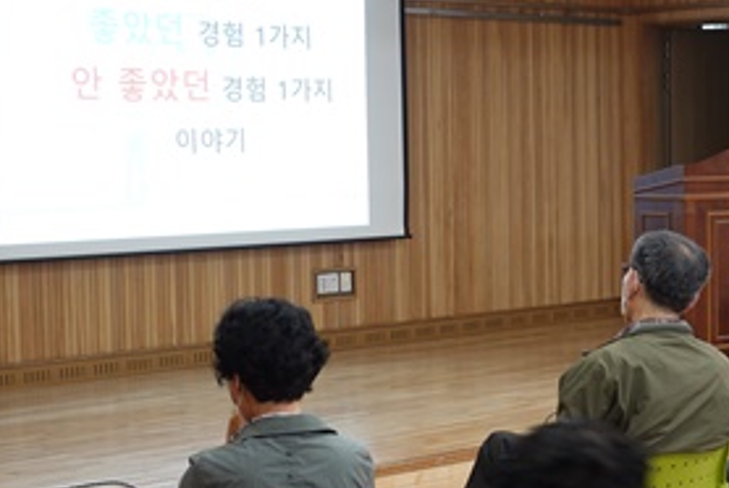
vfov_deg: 16.9
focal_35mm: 81
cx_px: 650
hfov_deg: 24.4
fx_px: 1642
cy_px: 243
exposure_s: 1/30
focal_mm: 15.46
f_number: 2.8
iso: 250
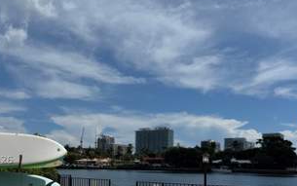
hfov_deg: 48.5
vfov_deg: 30.9
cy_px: 160
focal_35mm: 40
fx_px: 324
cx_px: 102
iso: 80
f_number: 1.78
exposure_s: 1/12346
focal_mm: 6.76
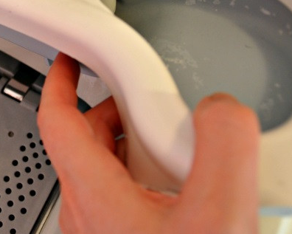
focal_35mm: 71
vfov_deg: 20.8
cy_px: -4
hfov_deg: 25.2
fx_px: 614
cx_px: -16
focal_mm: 20
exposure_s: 1/15
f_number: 4
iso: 400
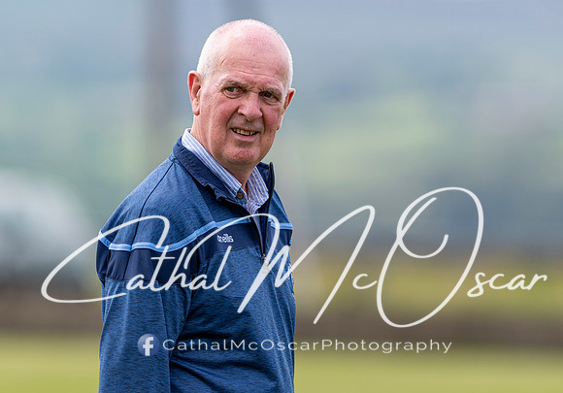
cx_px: 296
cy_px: 219
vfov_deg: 2.3
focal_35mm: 621
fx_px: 9849
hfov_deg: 3.3
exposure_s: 1/1000
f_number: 2.8
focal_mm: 300
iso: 100
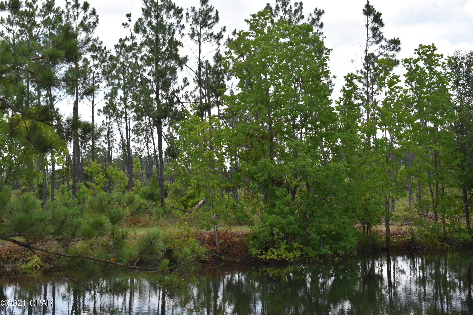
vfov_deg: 28.9
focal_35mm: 46
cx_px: 236
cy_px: 158
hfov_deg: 42.3
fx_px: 611
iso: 100
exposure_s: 1/200
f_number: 9
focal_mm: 31
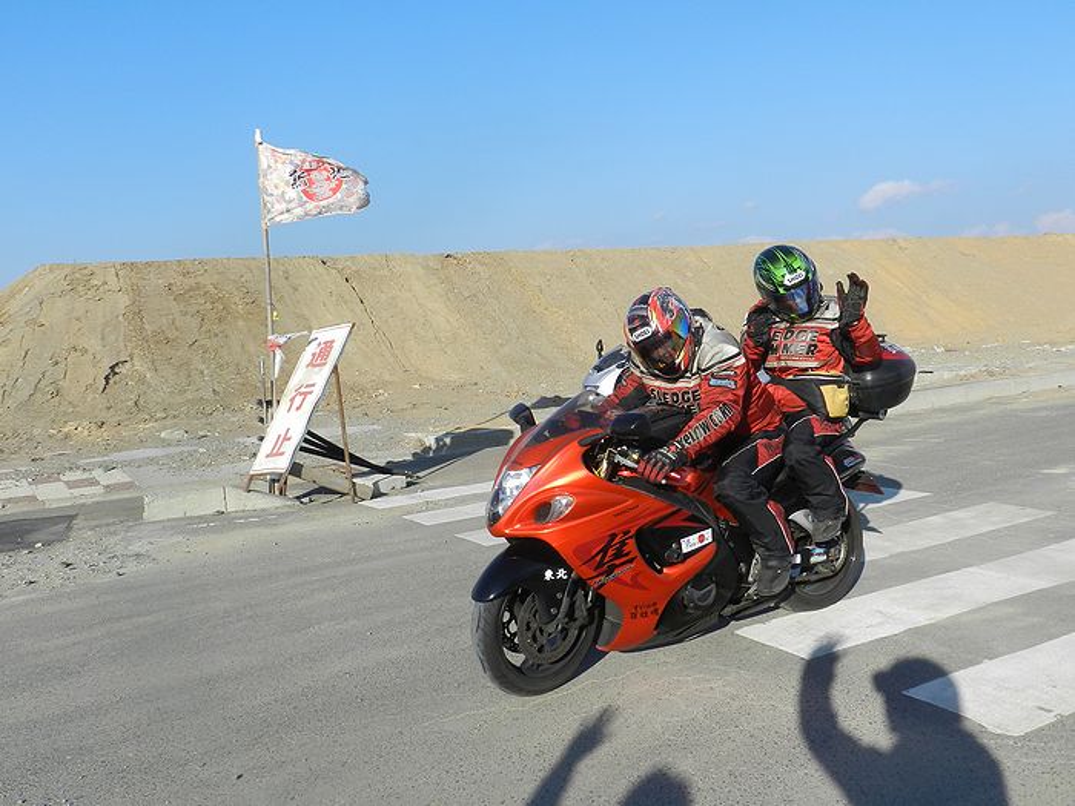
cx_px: 538
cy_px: 403
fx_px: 994
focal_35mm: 32
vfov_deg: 44.2
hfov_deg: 56.8
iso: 160
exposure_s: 1/800
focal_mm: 5.6
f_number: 4.5
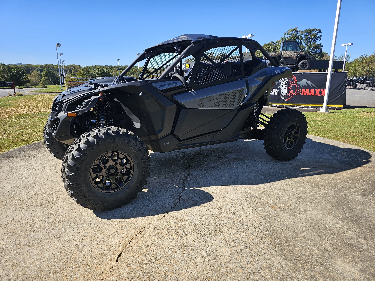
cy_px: 140
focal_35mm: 23
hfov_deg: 73.9
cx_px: 188
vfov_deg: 58.9
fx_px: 249
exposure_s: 1/490
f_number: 1.7
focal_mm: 6.3
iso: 10
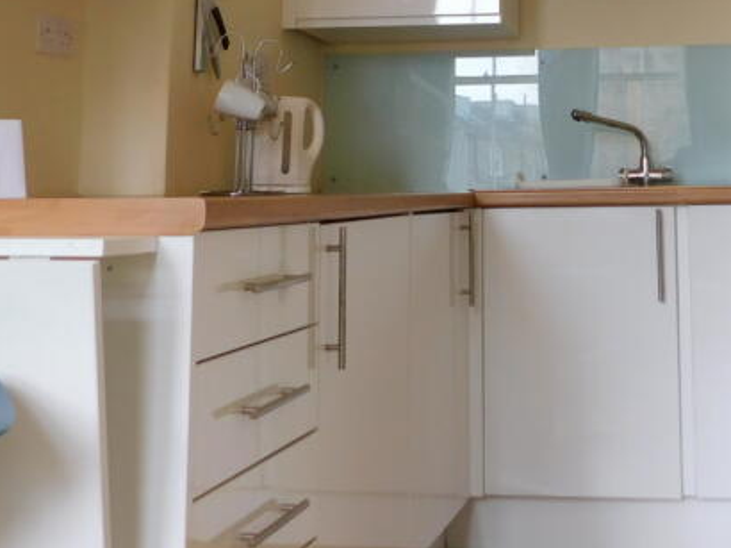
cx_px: 535
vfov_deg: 23.1
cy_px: -36
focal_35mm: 60
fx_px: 1266
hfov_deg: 31.7
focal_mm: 4.1
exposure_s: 1/50
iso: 125
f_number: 3
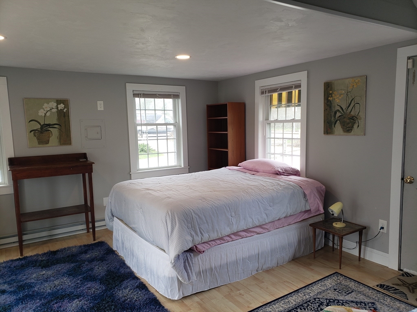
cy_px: 156
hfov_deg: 67.3
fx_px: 313
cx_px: 208
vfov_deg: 53.1
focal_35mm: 26
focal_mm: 4.3
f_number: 2.4
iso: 50
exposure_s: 1/60
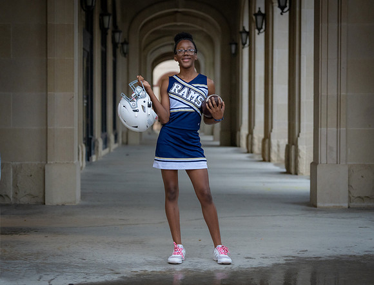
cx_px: 167
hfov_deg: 23.1
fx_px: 914
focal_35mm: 84
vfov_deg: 17.7
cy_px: 145
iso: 2500
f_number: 2.8
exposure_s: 1/250
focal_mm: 70
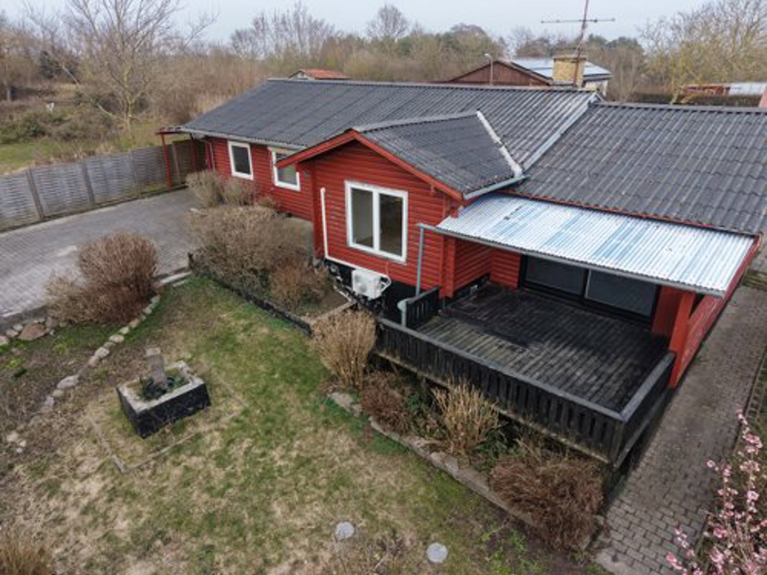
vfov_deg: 58.9
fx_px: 510
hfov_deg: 73.9
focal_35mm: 23
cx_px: 384
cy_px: 288
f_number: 1.8
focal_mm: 8.67
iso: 100
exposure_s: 1/350
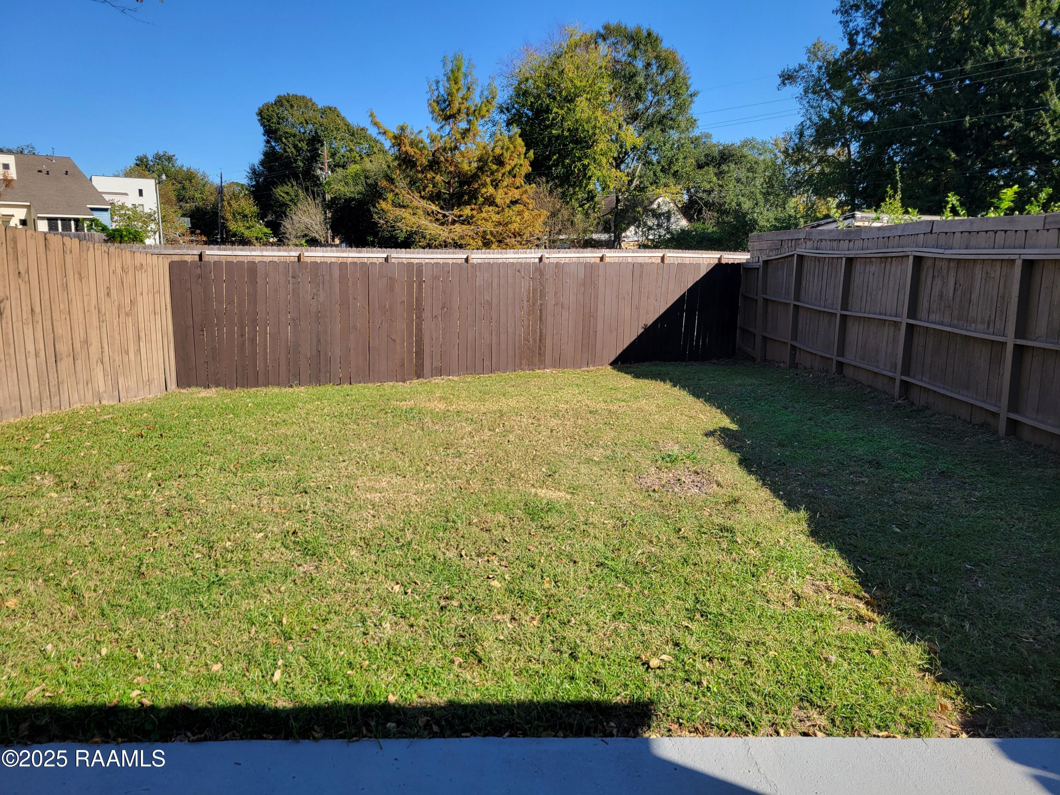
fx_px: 796
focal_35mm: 26
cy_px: 398
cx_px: 530
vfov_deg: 53.1
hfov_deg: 67.3
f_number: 1.8
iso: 40
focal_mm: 5.4
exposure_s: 1/1350
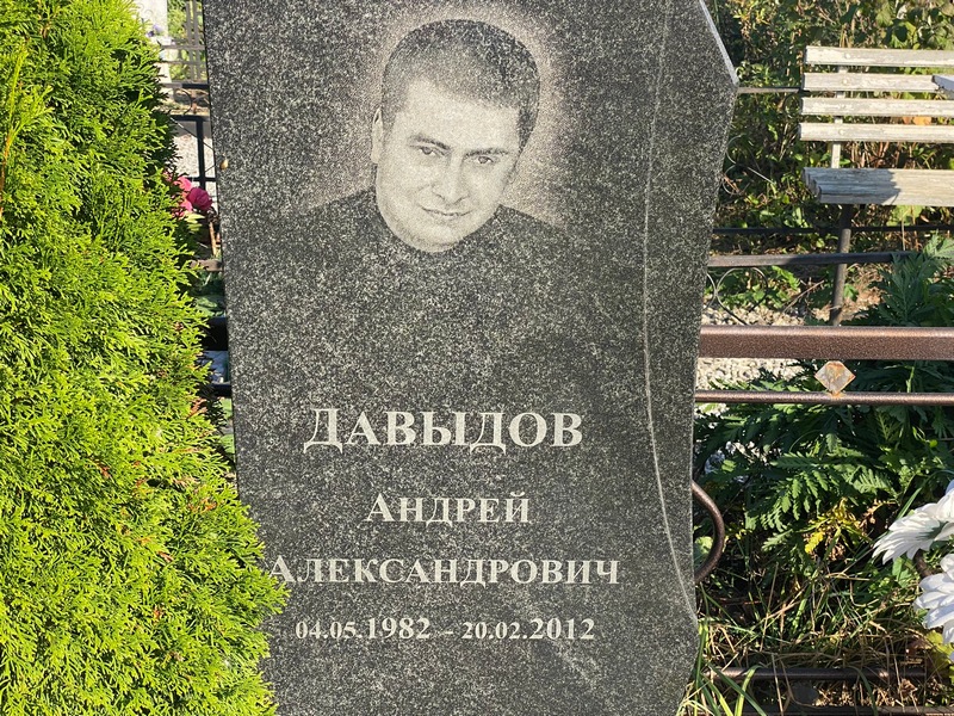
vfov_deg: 28.0
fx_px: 1433
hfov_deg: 36.8
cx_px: 477
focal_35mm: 52
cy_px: 358
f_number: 2
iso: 20
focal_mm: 6
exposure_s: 1/695
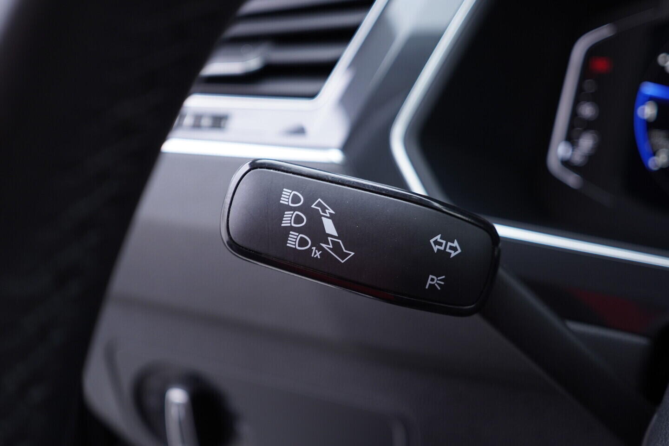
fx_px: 669
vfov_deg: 36.9
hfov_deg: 53.1
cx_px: 334
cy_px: 223
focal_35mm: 36
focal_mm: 24
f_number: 2.8
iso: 250
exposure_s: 1/40
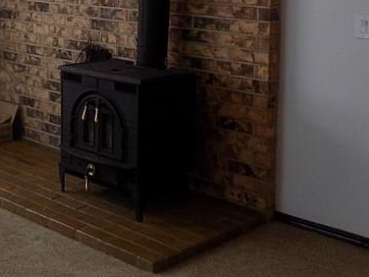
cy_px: -13
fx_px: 693
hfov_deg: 28.6
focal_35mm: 65
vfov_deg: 21.6
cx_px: 35
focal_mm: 4
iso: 80
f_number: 3.1
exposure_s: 1/40
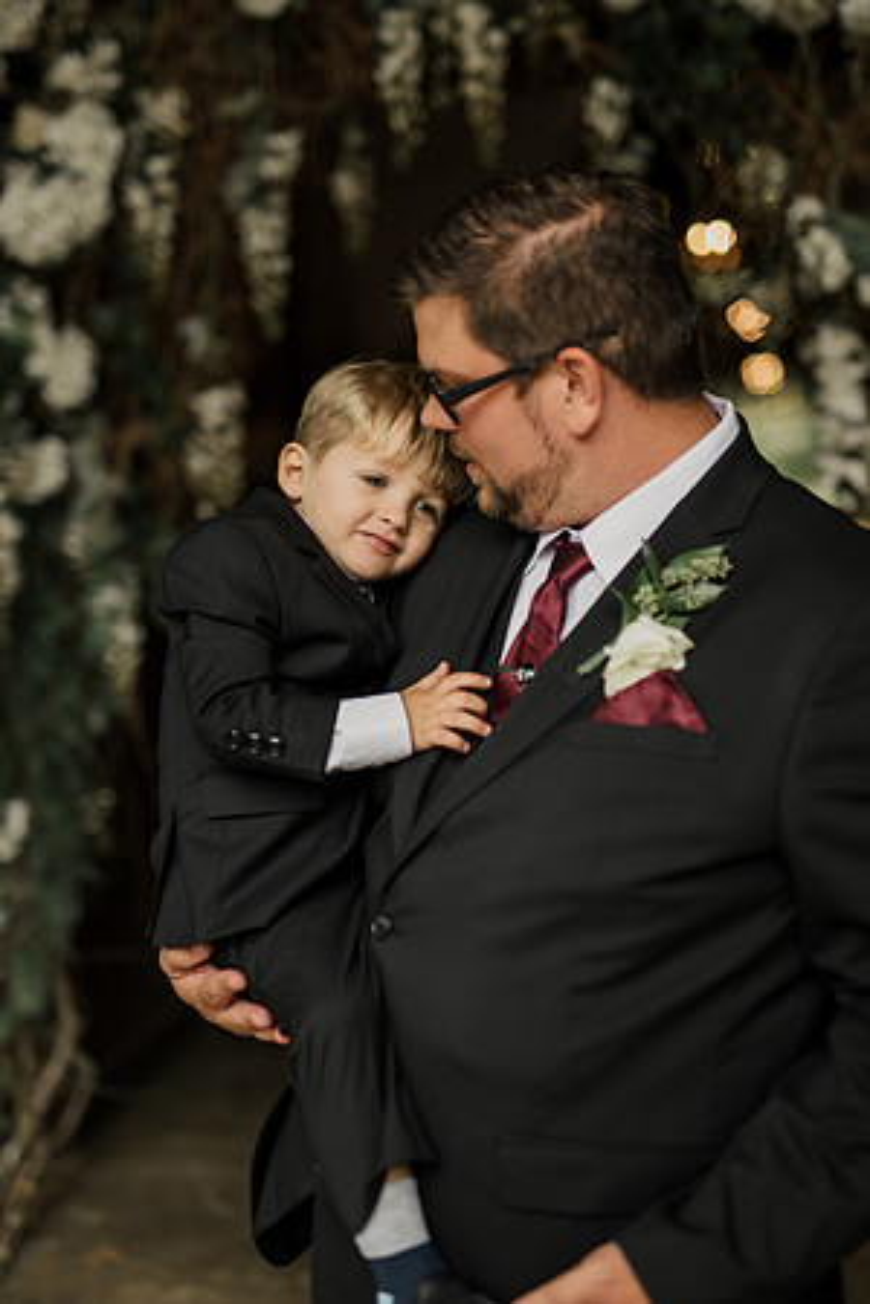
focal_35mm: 50
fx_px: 1812
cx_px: 435
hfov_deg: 27.0
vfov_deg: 39.6
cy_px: 652
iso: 100
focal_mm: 50
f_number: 1.8
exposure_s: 1/200
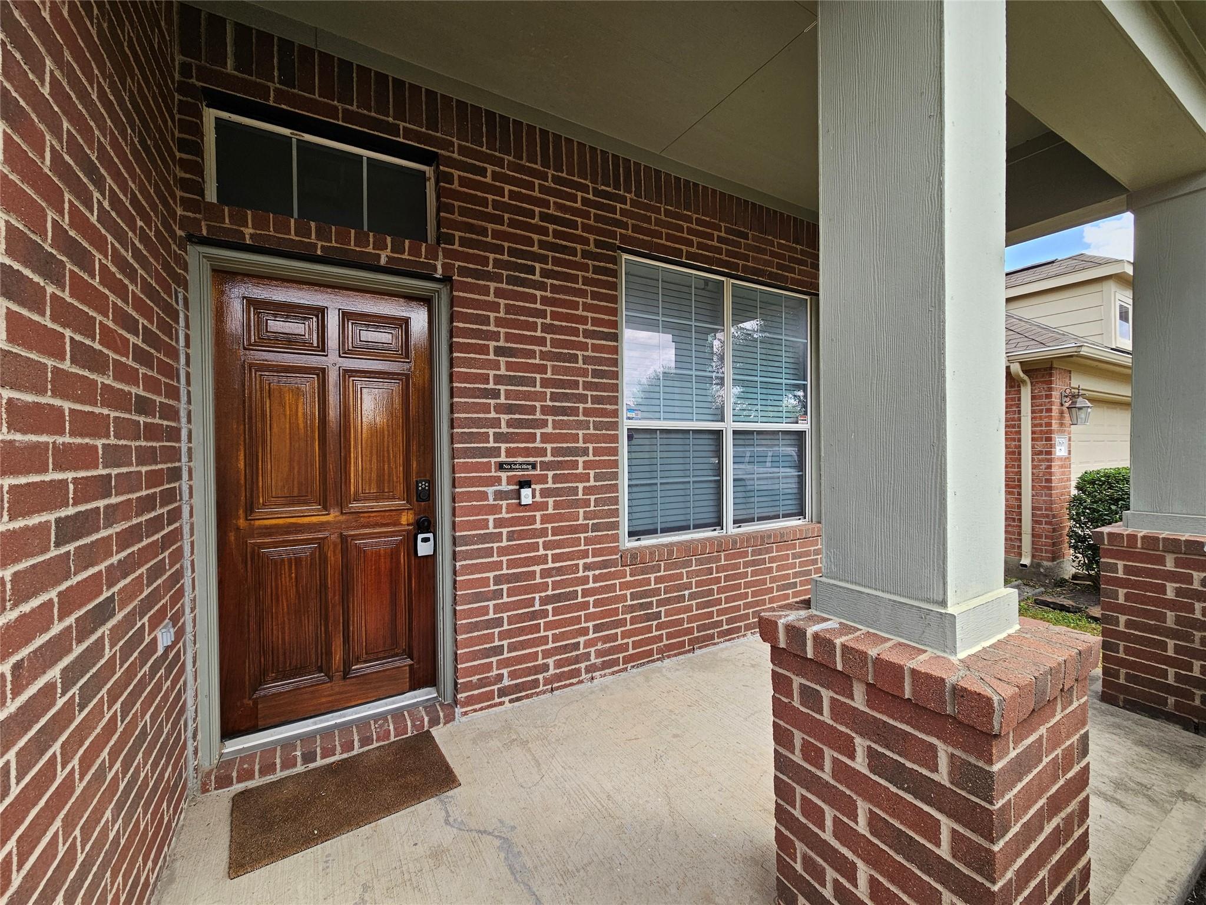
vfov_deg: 89.9
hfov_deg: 106.2
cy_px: 452
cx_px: 603
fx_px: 453
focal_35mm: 13
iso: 50
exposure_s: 1/401
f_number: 2.2
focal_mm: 2.2
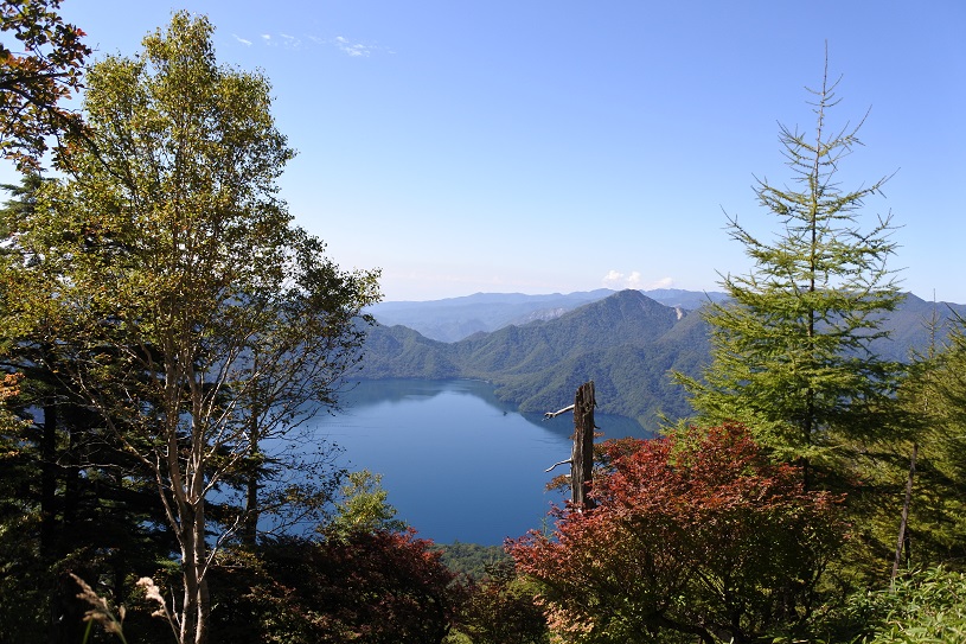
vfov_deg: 47.9
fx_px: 724
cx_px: 483
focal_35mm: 27
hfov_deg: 67.4
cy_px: 322
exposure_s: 1/1000
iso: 160
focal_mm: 10
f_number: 4
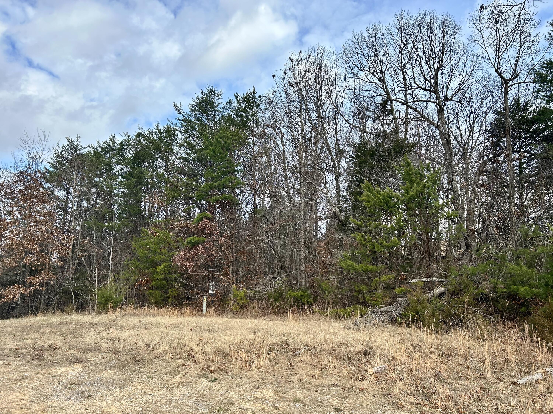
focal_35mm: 26
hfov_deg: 67.3
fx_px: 415
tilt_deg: +13.1
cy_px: 207
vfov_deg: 53.1
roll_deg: -2.3
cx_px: 276
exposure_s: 1/1597
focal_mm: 5.7
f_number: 1.5
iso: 50
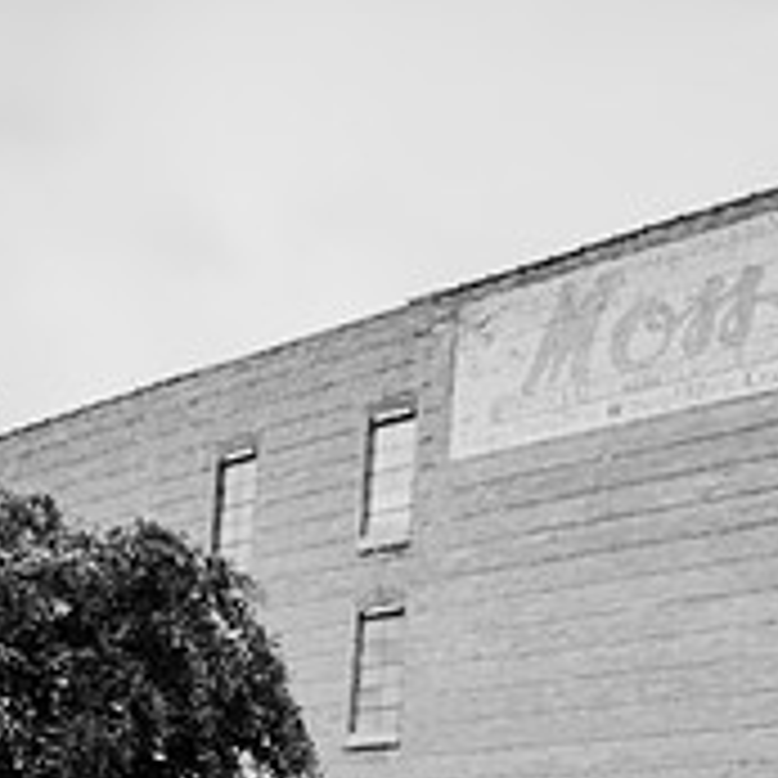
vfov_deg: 28.3
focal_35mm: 53
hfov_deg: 31.7
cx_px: 576
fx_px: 1348
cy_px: 917
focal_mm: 24
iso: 160
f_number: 2.2
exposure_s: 1/640
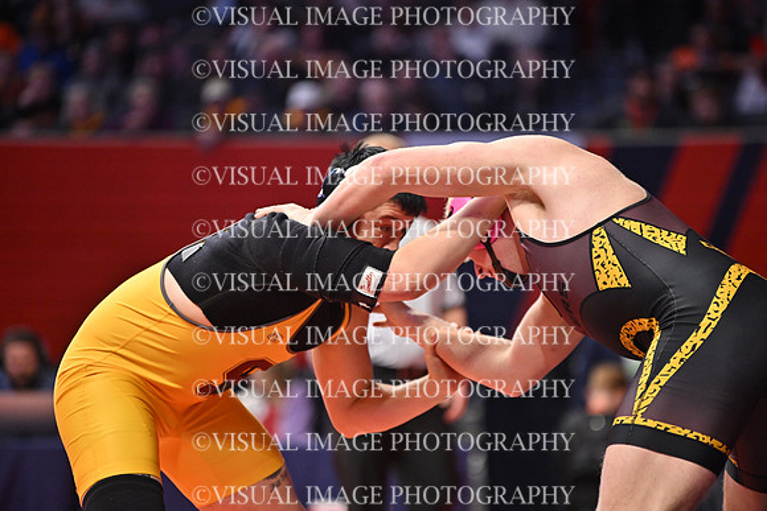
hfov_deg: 10.3
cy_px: 256
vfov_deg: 6.9
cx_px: 384
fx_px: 4262
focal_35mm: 200
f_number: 2.8
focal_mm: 200
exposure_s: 1/1250
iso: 2000
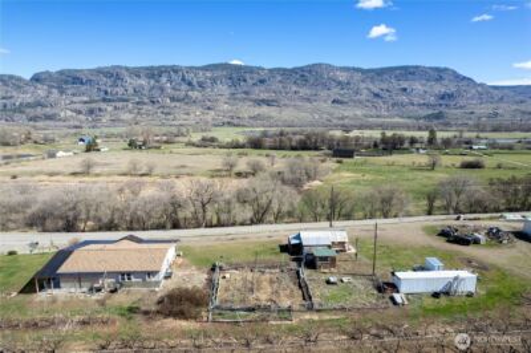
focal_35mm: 22
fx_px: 324
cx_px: 266
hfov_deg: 78.6
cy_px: 176
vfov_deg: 57.1
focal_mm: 8.38
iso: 100
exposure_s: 1/1250
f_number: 2.8
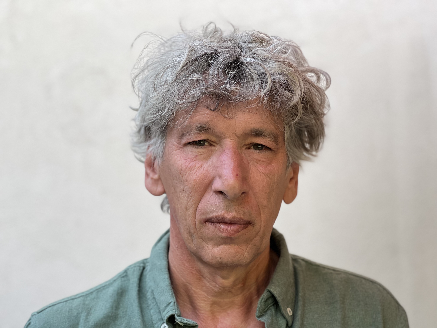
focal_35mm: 77
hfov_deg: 25.3
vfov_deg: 19.1
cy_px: 164
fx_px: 972
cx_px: 218
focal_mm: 9
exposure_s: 1/121
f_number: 2.8
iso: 64
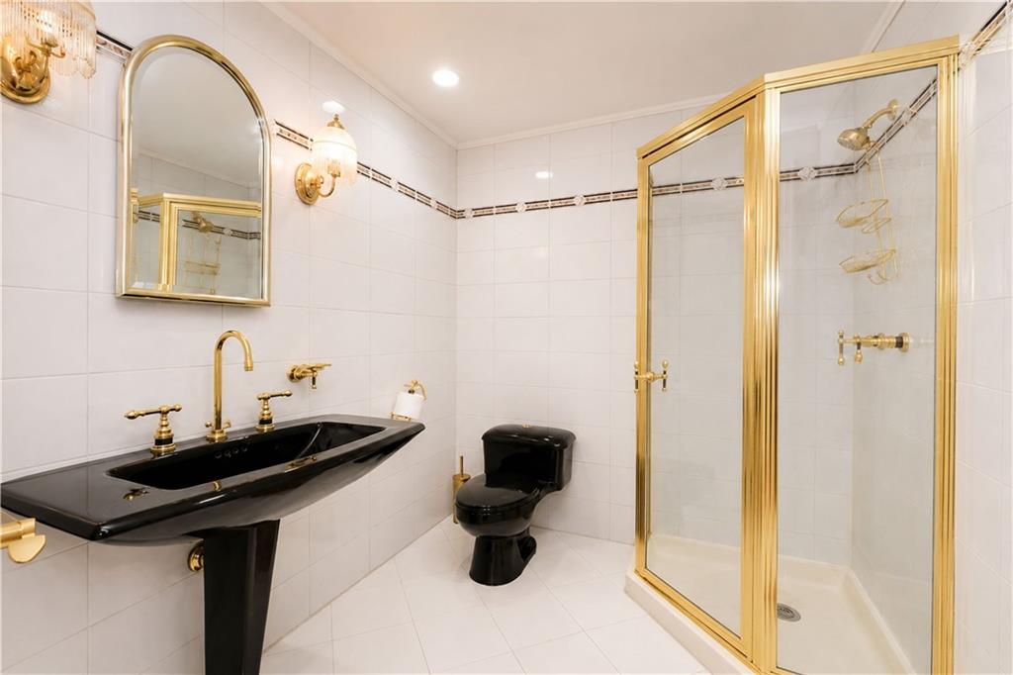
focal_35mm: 15
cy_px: 338
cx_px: 506
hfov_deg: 100.4
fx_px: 422
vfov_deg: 77.3
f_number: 9
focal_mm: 10
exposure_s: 1/60
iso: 1600
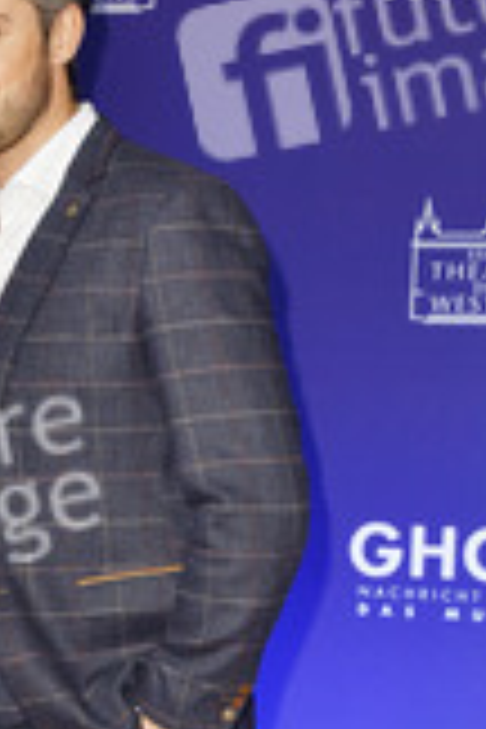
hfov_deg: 10.0
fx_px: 2754
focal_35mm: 136
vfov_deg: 14.8
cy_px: 729
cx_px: 0
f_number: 6.3
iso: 800
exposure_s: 1/200
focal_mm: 55
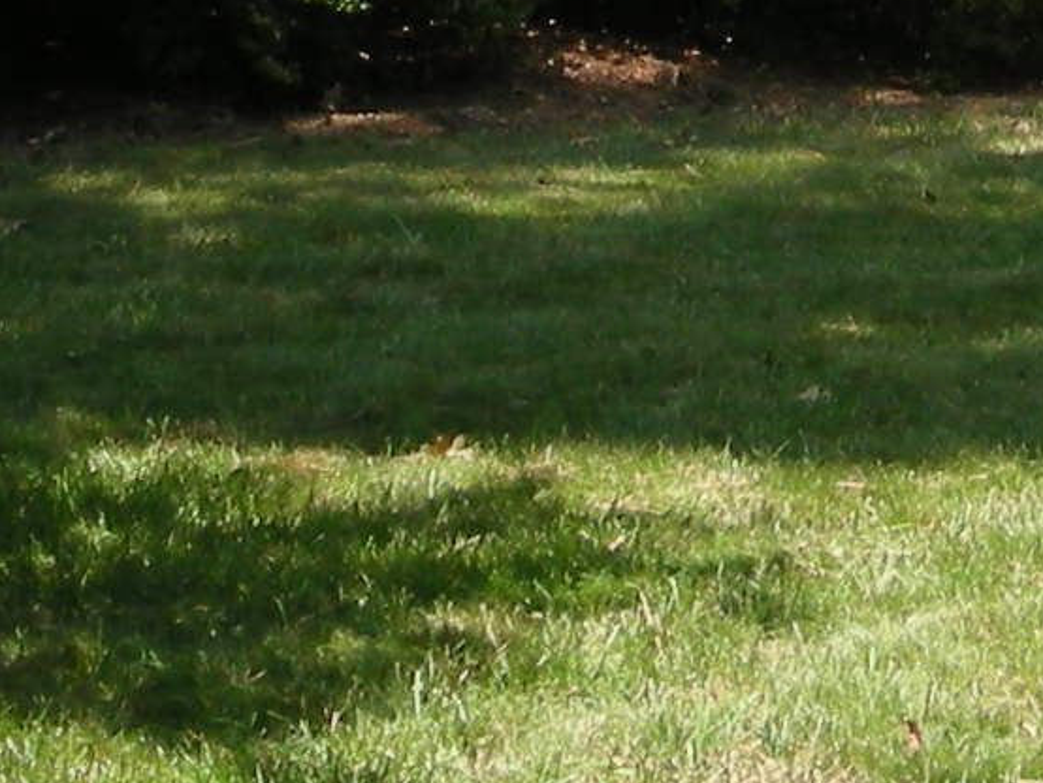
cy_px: -482
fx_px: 5848
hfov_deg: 10.1
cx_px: 1171
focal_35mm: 194
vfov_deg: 7.5
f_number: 2.8
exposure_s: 1/301
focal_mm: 5.7
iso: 50
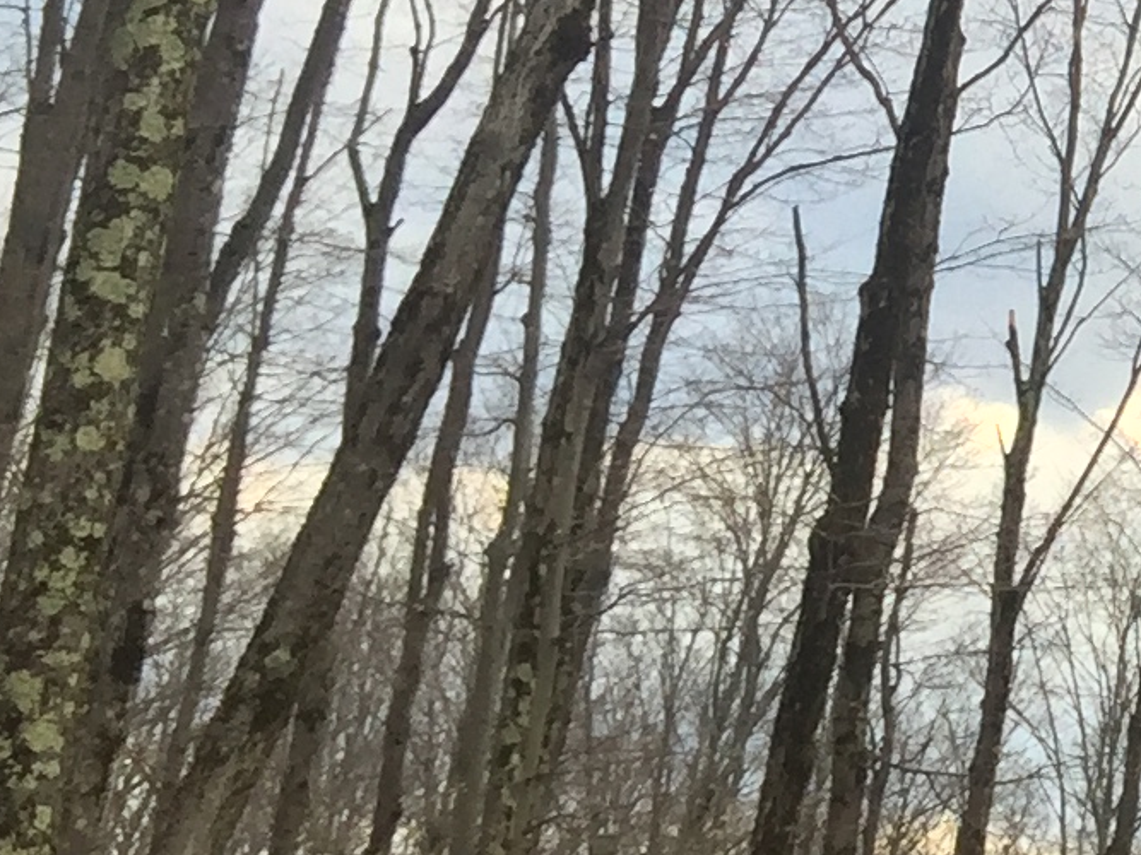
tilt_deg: +18.4
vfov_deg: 10.2
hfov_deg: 11.6
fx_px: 4680
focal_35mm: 142
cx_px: 2686
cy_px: -226
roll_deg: -1.7
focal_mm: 4.15
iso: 32
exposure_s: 1/501
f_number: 2.2
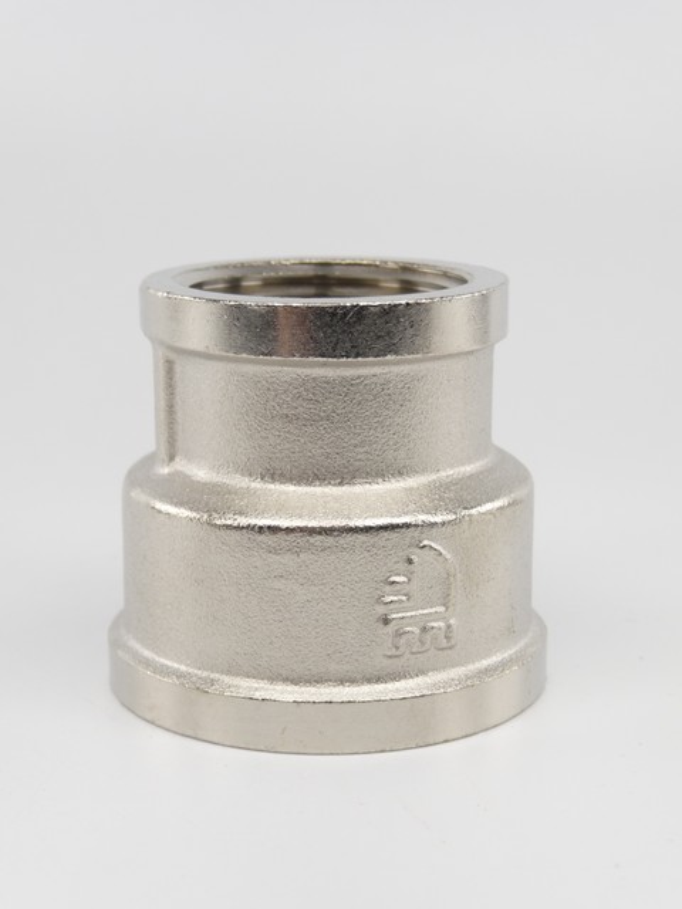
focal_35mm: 62
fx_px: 1629
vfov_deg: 31.2
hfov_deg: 23.7
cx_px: 341
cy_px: 454
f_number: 4.5
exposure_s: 1/500
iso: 100
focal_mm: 10.5
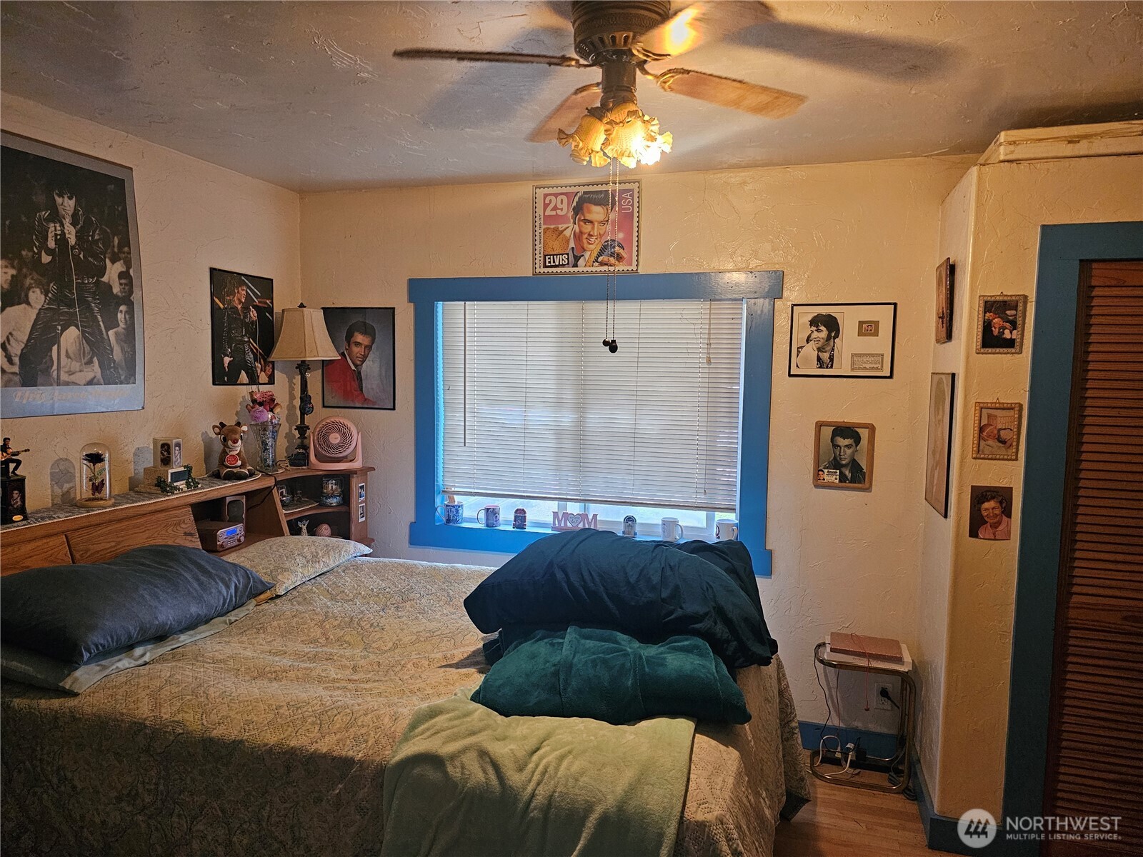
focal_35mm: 23
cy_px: 428
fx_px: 759
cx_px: 572
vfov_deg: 58.9
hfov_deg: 73.9
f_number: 1.7
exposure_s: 1/120
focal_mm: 6.3
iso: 800
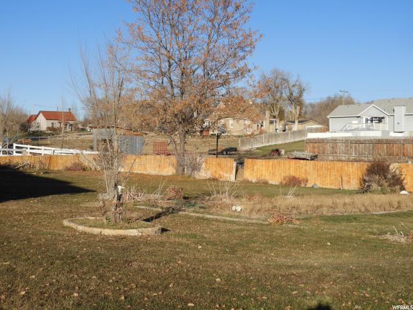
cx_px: 206
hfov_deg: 32.2
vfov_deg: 24.4
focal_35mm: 60
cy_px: 155
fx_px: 716
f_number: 4.2
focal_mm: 10.7
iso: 100
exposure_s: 1/1000
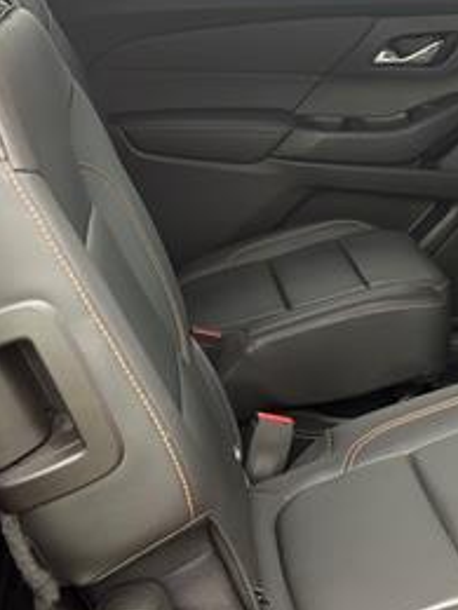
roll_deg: +3.0
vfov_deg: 30.2
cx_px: 484
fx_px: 1129
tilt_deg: -17.7
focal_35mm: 64
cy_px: 239
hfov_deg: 21.9
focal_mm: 5.96
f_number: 1.6
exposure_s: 1/136
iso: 125
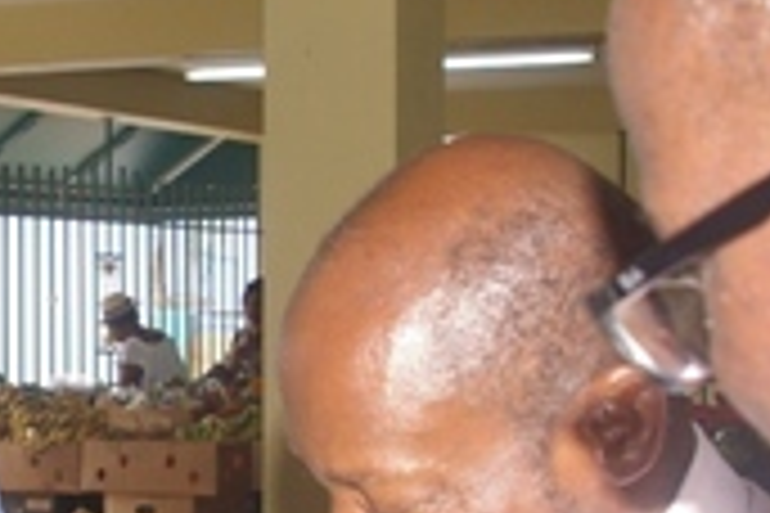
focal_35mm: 112
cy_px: 310
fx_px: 2395
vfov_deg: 12.2
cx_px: 72
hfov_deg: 18.0
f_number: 5.6
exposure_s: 1/180
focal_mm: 20
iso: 400
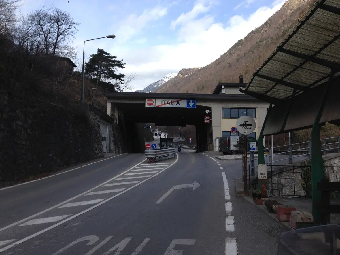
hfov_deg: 55.4
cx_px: 170
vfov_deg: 42.9
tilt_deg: +6.9
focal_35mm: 33
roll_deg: -2.8
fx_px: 324
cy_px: 128
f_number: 2.4
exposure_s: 1/861
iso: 50
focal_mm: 4.12
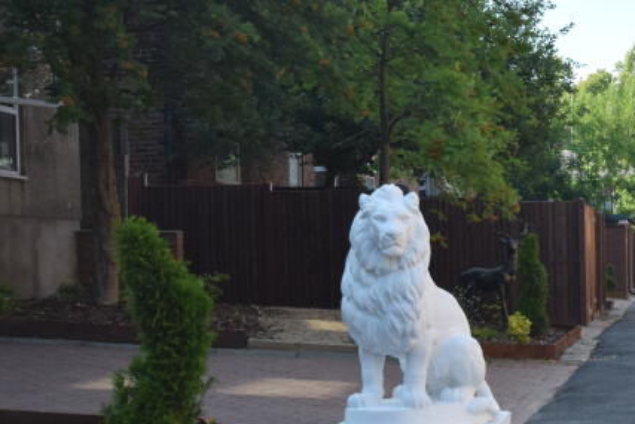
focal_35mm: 72
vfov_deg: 18.9
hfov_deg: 25.6
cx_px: 735
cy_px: 282
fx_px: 1270
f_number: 5.6
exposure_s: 1/1000
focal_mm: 20
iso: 800
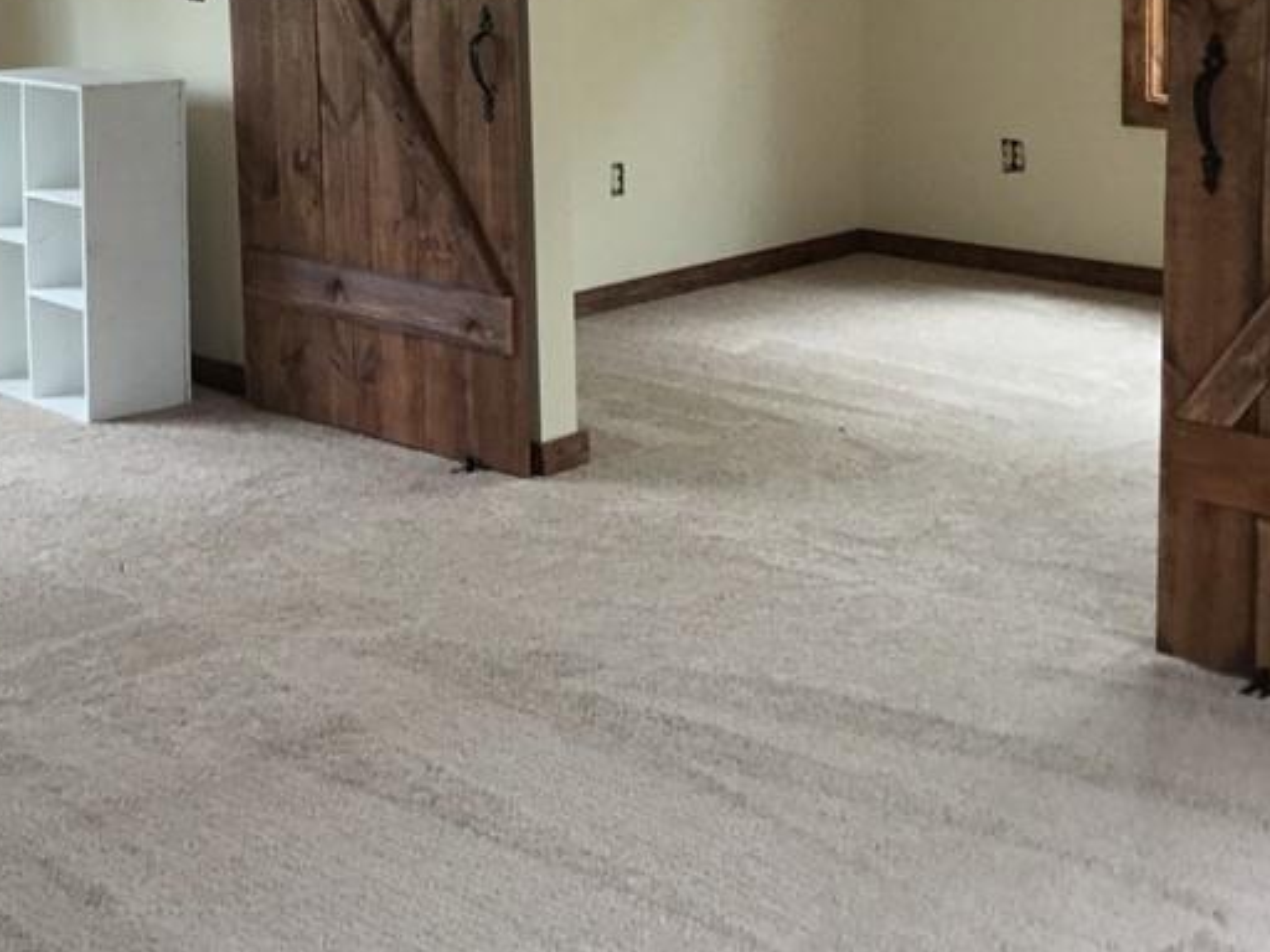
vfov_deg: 23.2
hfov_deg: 31.1
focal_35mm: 62
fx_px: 2275
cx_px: 479
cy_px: 161
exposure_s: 1/30
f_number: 2.4
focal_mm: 3.3
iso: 100
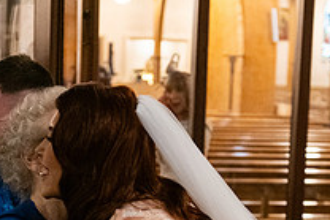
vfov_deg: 10.1
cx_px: 184
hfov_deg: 15.3
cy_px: 264
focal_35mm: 134
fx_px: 1229
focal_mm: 48
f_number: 3.5
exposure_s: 1/160
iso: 2500
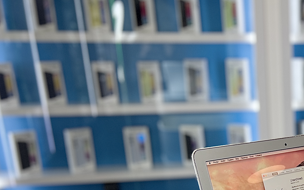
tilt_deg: -21.1
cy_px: 236
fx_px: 522
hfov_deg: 29.4
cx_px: 333
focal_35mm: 63
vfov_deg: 19.3
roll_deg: +0.2
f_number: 1.5
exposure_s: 1/111
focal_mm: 5.7
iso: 32
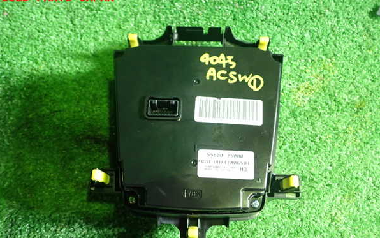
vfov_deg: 39.4
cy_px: 133
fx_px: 332
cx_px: 189
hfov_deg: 59.6
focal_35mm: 32
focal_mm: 5.4
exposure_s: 1/30
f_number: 2.3
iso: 400
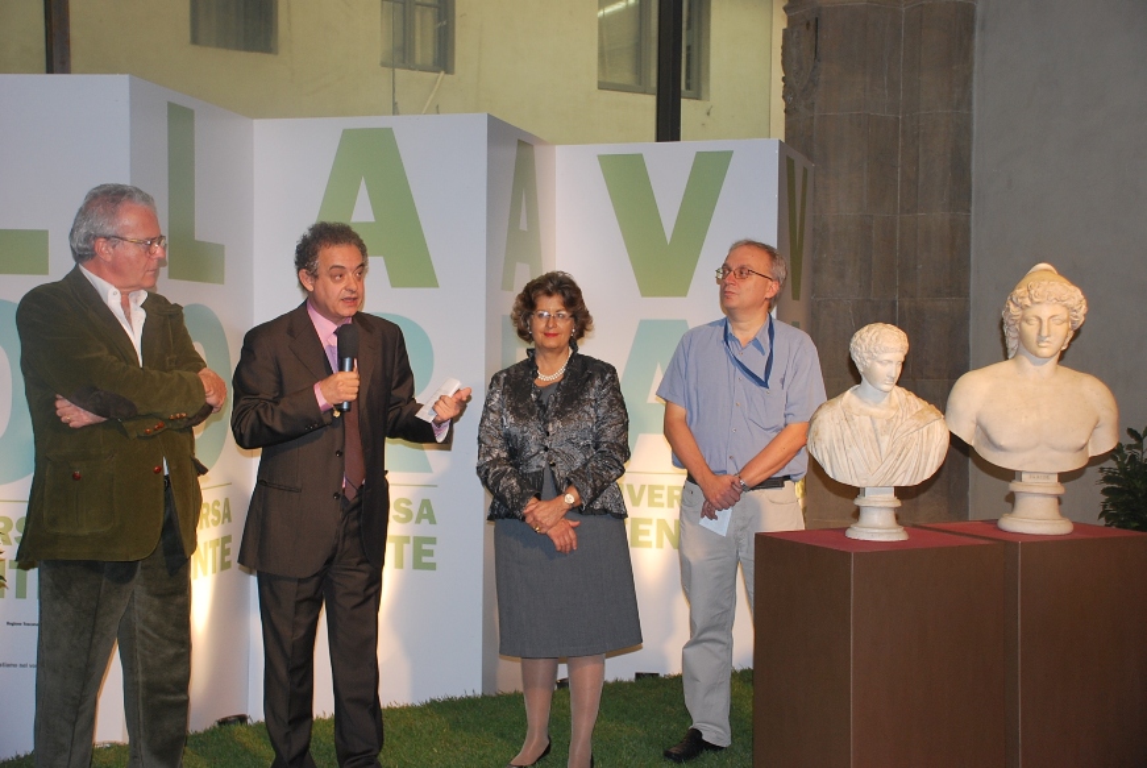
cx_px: 574
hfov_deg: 41.1
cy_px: 384
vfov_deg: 28.1
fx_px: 1531
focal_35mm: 48
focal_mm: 32
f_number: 4.2
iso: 280
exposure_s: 1/60
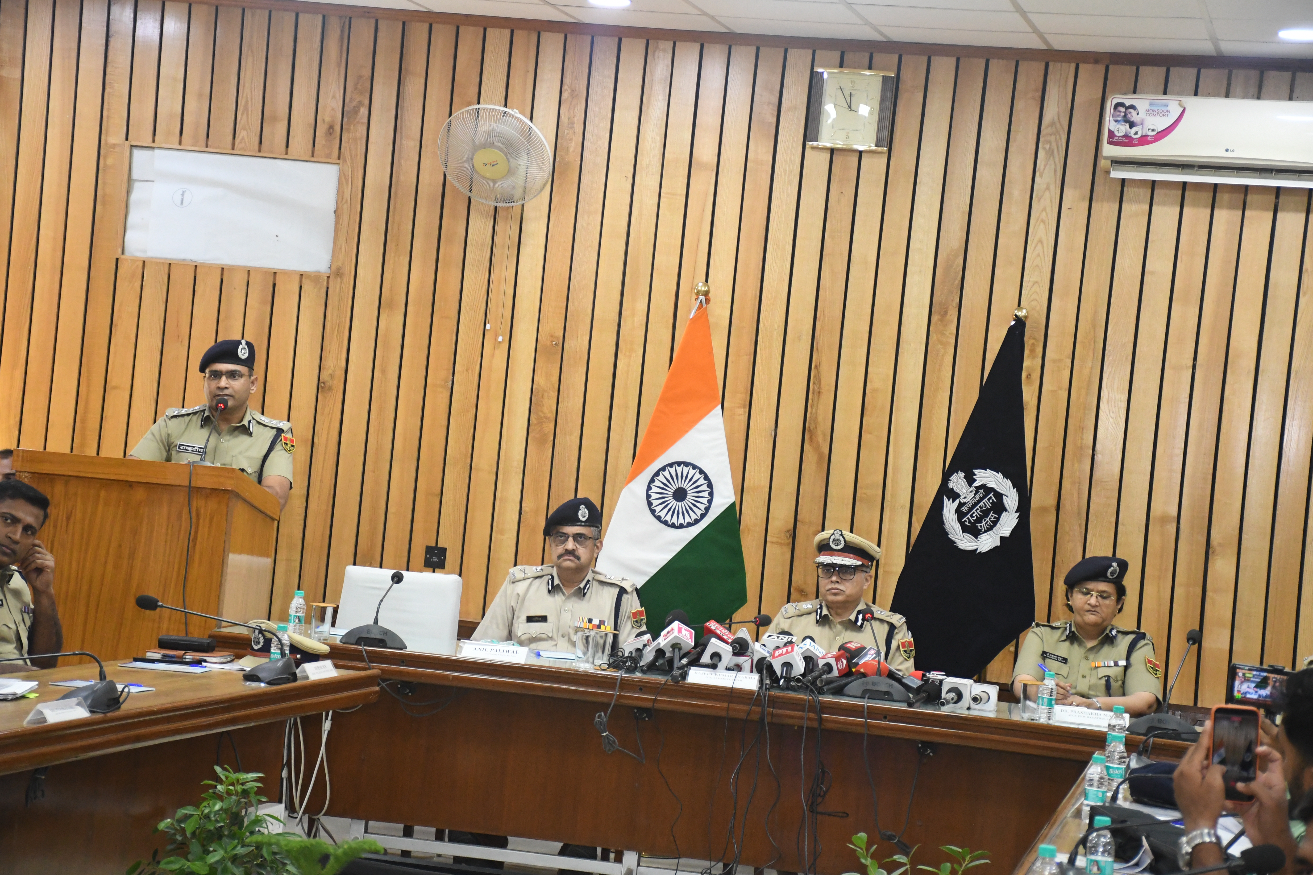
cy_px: 438
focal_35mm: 90
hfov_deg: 22.6
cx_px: 656
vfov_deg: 15.2
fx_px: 3282
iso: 3200
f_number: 5
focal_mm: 60
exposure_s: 1/125
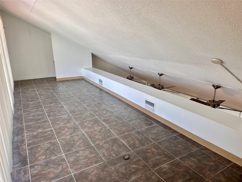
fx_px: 168
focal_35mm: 24
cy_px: 91
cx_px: 121
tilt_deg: -15.6
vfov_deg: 56.8
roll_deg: +0.5
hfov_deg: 71.6
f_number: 1.78
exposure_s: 1/179
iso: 64
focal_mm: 6.86
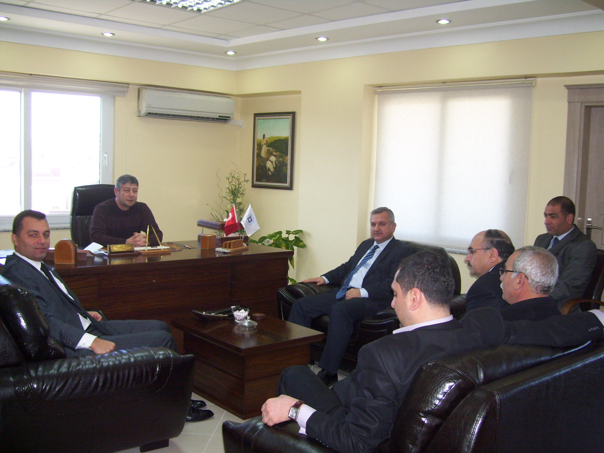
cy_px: 226
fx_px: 628
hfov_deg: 51.4
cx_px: 302
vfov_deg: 39.7
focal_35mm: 36
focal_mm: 6
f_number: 2.7
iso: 200
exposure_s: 1/60
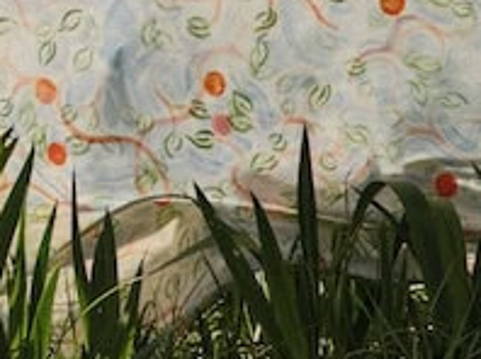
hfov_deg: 5.7
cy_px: -705
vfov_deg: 4.2
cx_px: -493
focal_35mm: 341
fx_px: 4733
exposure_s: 1/400
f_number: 8
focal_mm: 56.5
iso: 500
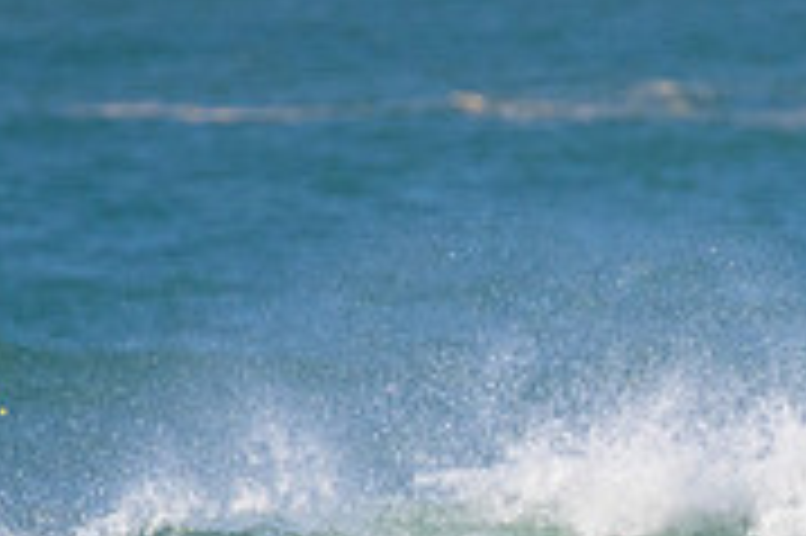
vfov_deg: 0.5
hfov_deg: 0.8
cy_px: 854
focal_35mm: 2594
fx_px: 58022
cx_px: 815
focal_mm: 800
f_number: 11
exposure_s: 1/2000
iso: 1400
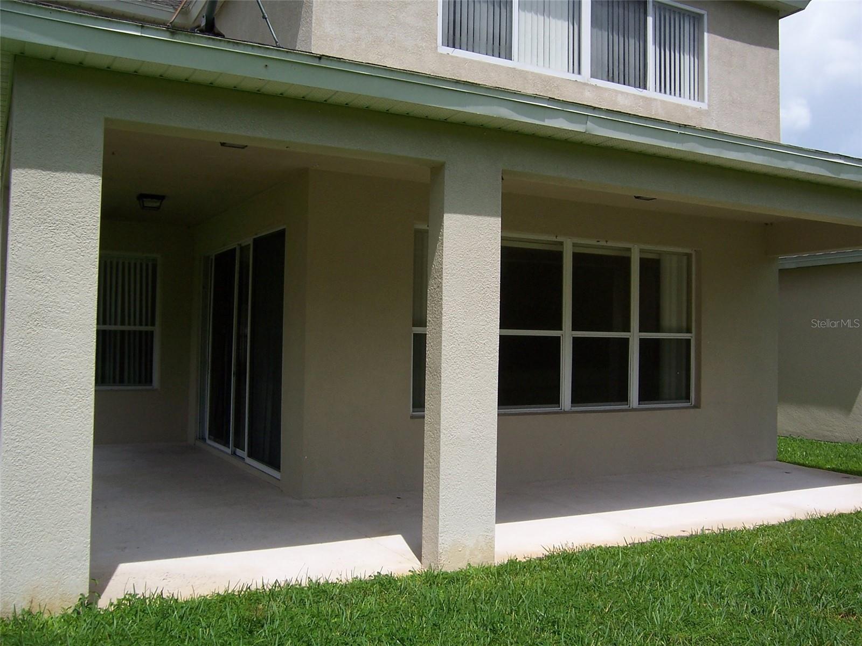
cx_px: 431
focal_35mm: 33
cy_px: 323
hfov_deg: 55.4
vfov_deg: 42.9
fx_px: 822
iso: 80
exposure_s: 1/1000
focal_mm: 5.5
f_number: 4
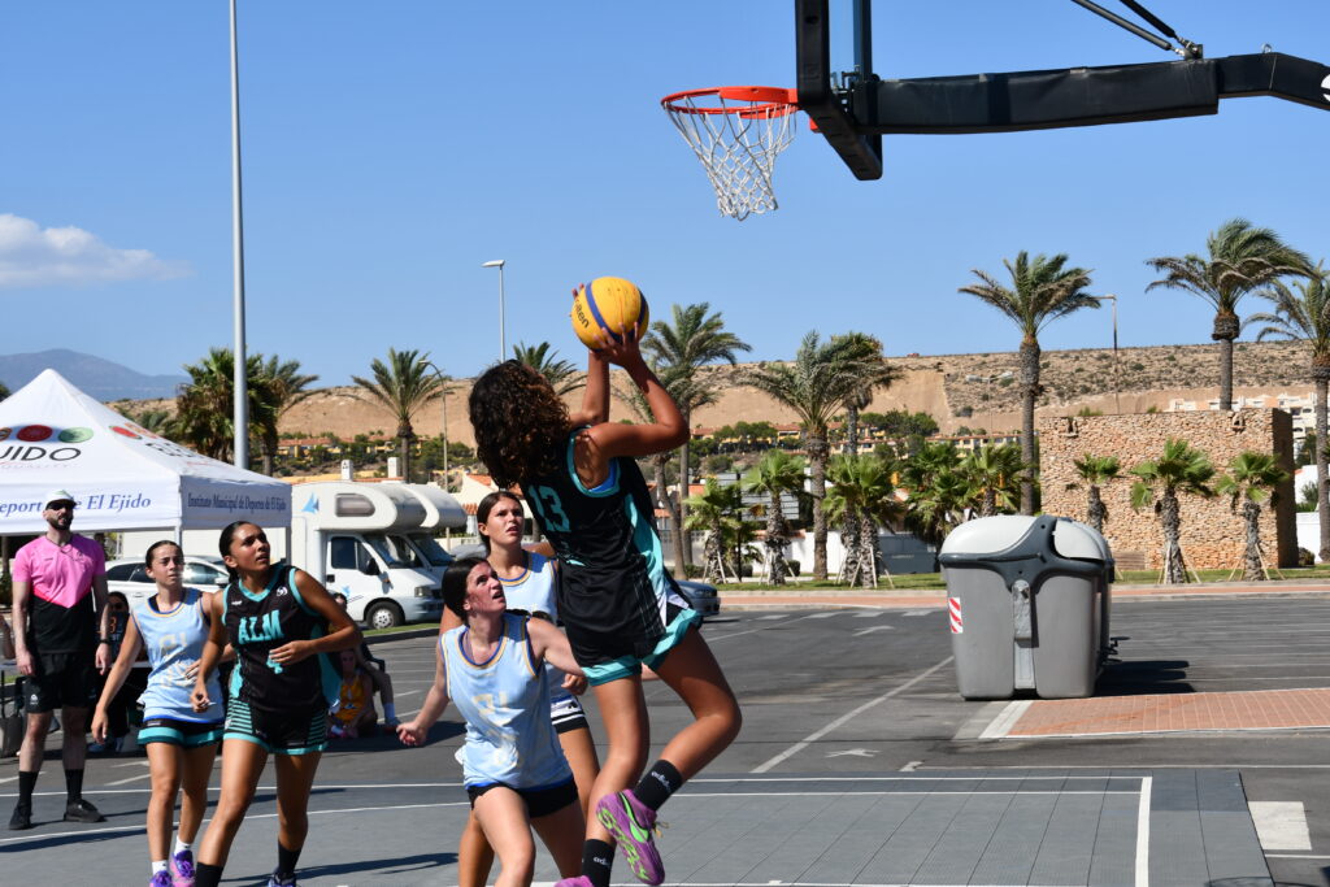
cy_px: 444
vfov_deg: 18.9
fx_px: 2660
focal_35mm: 72
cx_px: 665
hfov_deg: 28.1
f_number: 10
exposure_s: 1/400
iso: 100
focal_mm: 48
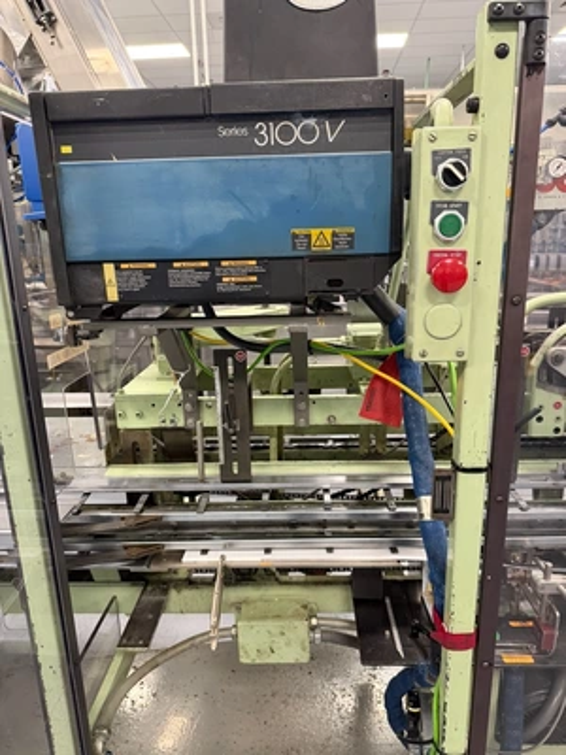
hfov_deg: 56.8
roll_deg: -0.3
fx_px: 523
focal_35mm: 24
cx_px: 283
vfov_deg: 71.6
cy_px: 378
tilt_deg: -13.7
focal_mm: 6.76
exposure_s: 1/60
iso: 400
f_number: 1.78
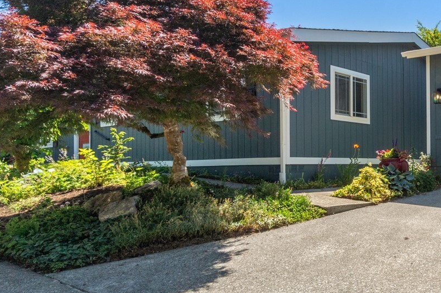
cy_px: 165
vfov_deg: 37.7
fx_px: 429
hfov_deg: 46.7
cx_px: 427
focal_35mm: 35
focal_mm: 11
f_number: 13
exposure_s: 1/160
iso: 250
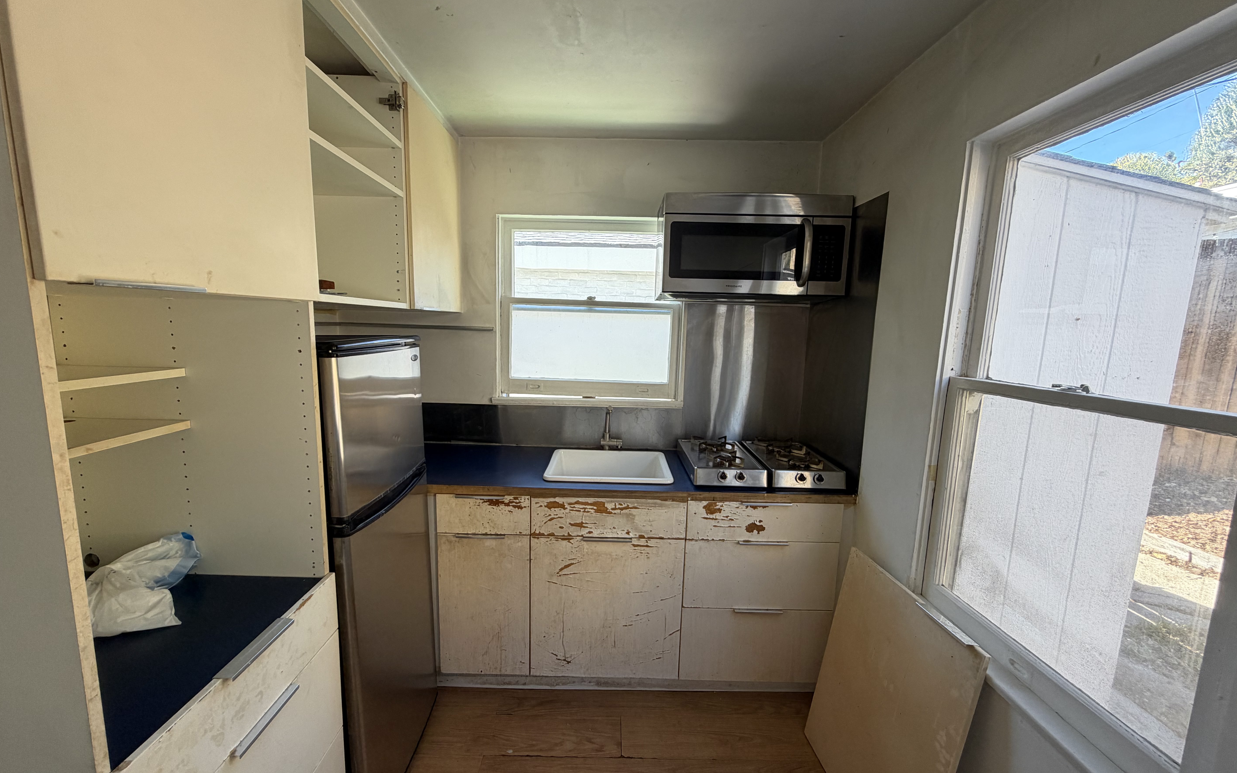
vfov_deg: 74.8
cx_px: 614
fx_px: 506
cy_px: 399
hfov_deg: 101.5
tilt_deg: -8.8
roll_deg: -1.8
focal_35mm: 15
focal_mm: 2.22
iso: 100
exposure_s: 1/121
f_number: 2.2
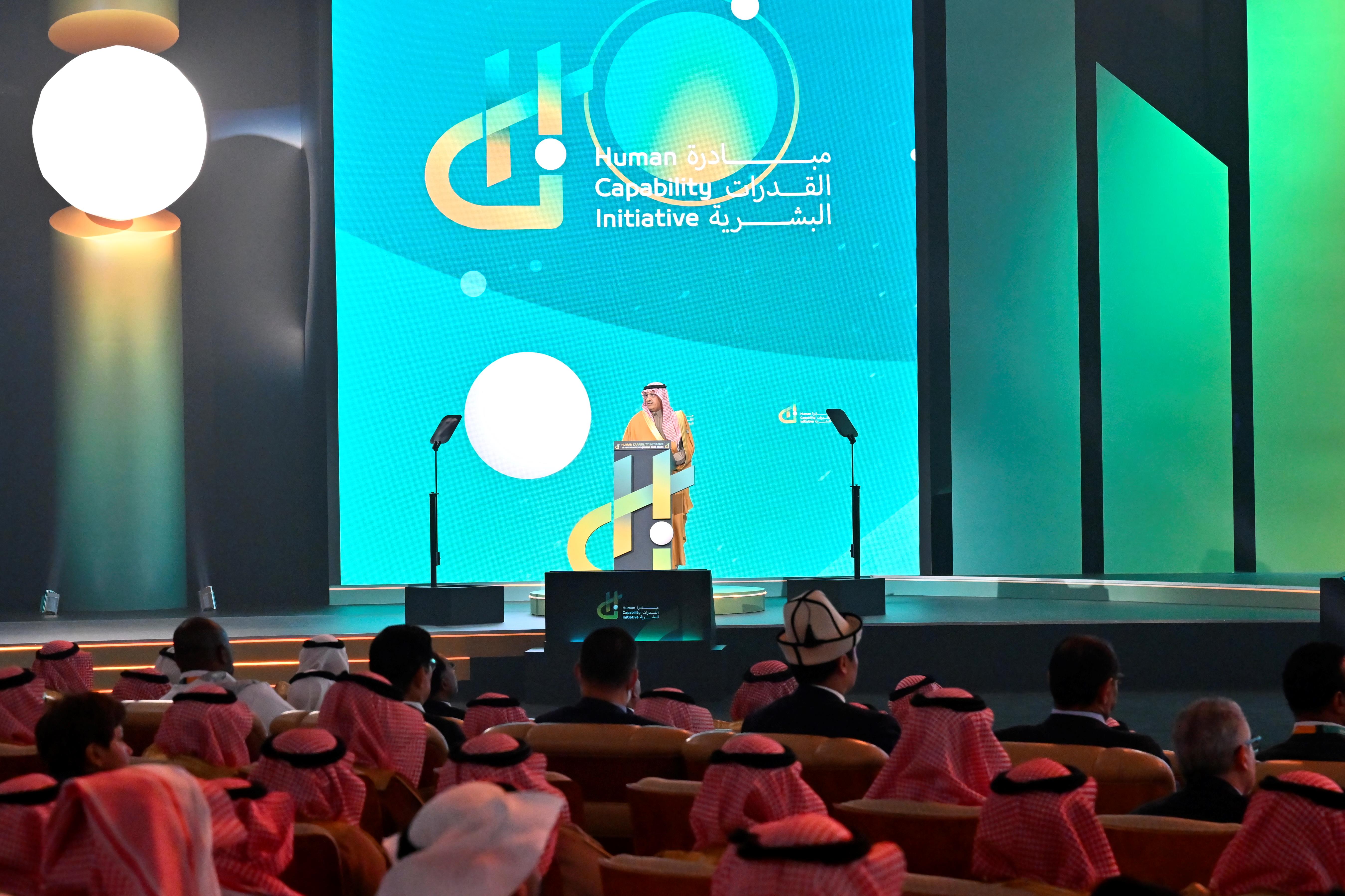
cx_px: 672
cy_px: 448
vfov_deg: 13.0
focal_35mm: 105
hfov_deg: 19.5
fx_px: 3922
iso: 2500
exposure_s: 1/100
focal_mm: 70
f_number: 5.6
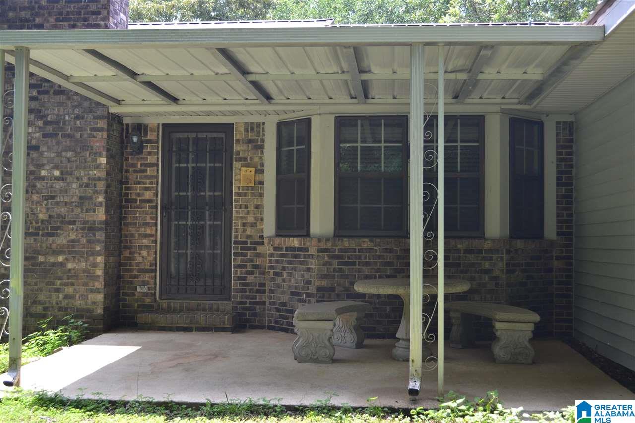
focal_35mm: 45
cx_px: 318
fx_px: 794
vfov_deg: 29.9
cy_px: 212
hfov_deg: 43.6
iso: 160
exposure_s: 1/125
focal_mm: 30
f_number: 5.6
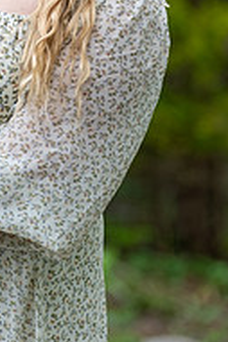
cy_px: 57
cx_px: 13
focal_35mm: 391
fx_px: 3721
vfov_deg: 5.3
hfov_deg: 3.5
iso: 250
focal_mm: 110.6
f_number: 2.8
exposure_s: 1/320
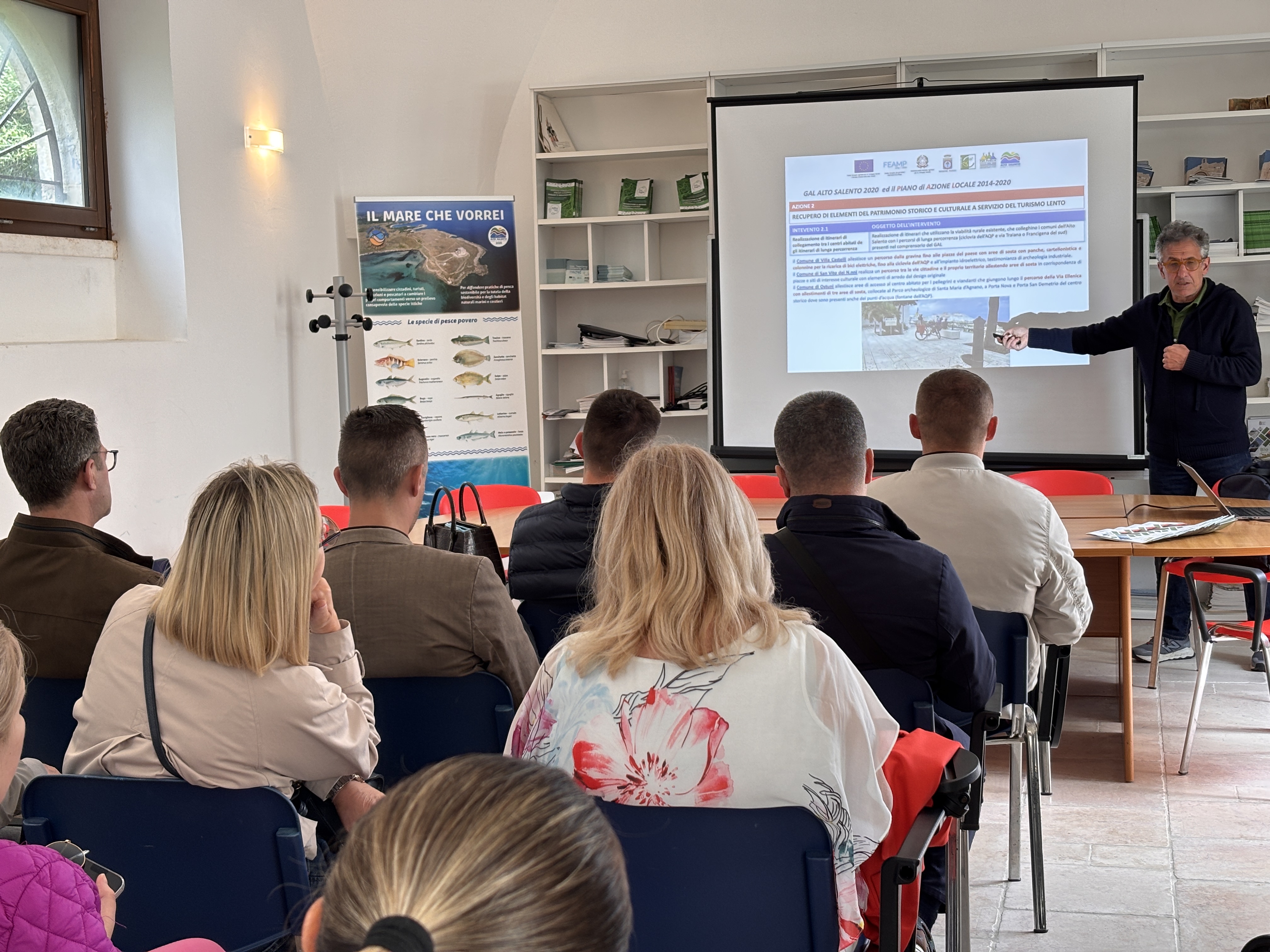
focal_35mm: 52
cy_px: 476
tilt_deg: -4.4
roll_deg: +1.7
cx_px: 635
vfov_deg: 28.0
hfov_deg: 36.8
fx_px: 1908
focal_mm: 5.96
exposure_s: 1/100
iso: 40
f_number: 1.6
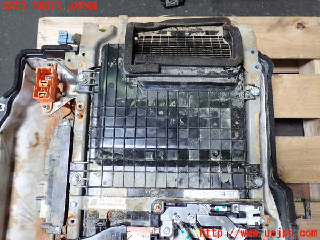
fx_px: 277
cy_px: 120
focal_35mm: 30
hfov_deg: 60.0
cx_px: 160
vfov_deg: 46.8
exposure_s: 1/40
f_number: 2.3
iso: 200
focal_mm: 5.4
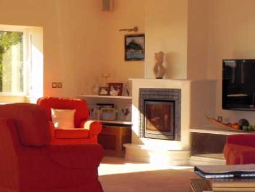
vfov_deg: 14.8
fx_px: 737
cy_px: 136
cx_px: 139
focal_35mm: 100
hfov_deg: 19.6
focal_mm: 11.8
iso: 160
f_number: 4
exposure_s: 1/120
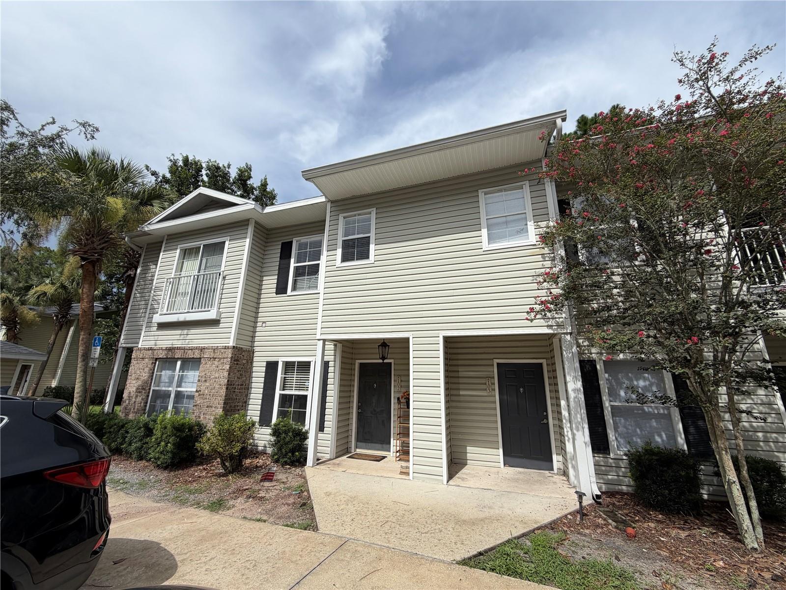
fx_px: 318
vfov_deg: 85.7
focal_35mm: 14
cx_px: 393
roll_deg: -1.7
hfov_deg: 102.1
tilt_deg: +16.1
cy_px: 295
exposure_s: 1/1368
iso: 20
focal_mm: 2.22
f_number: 2.2
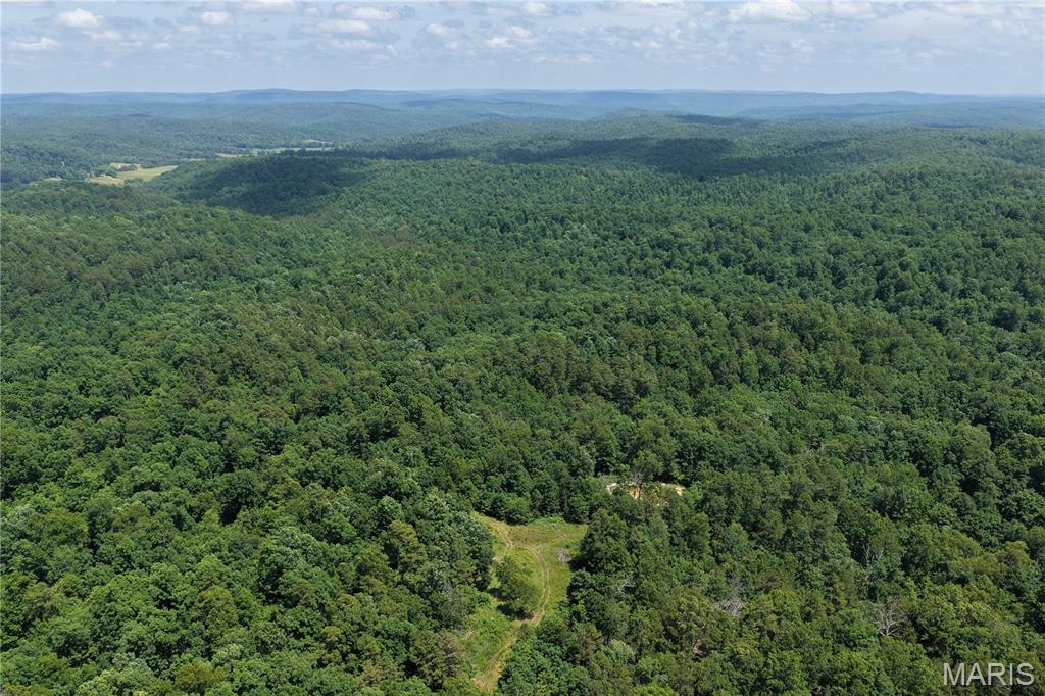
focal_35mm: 28
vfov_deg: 46.4
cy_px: 348
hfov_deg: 65.5
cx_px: 522
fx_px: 812
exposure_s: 1/1250
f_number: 2.8
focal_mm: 14.45
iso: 160
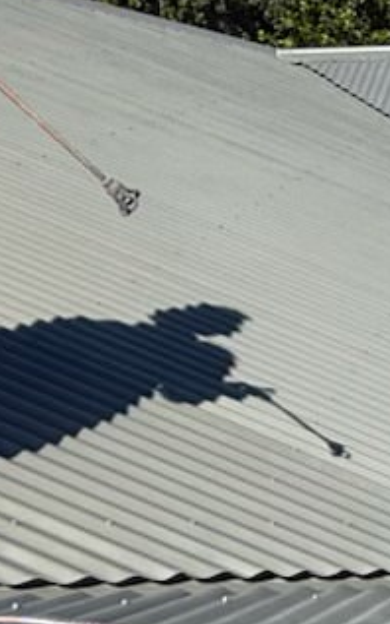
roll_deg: +1.4
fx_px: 1276
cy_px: 409
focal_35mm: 75
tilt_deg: -19.4
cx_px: 337
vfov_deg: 27.4
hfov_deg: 17.2
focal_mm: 2.22
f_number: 2.2
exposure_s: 1/1497
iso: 50
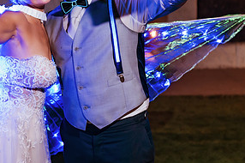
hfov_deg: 27.9
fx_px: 483
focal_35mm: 71
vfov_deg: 18.7
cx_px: 51
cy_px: 2
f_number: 1.8
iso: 1600
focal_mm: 35
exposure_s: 1/100
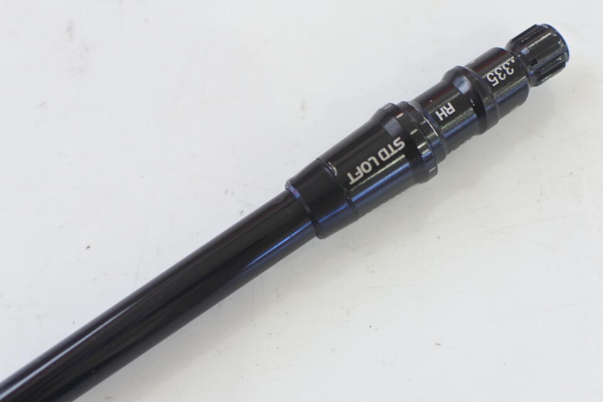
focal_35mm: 49
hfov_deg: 40.3
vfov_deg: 27.5
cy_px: 201
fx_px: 821
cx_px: 302
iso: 560
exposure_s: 1/125
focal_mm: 18.5
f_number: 2.8
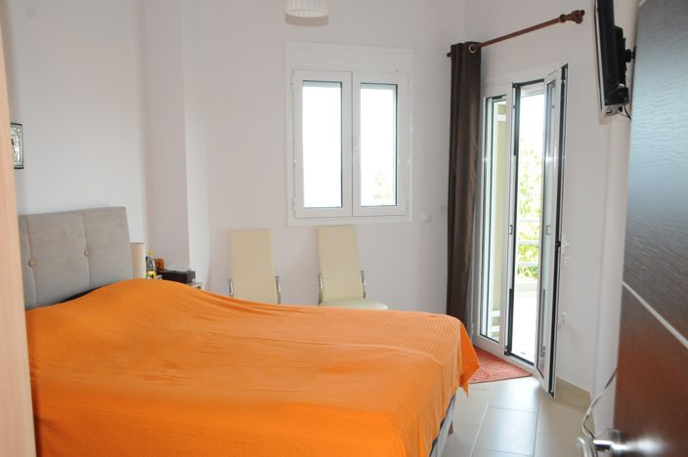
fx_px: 630
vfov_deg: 39.9
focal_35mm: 33
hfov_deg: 57.3
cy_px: 228
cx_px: 344
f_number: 6.3
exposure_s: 1/100
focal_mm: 22
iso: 2500
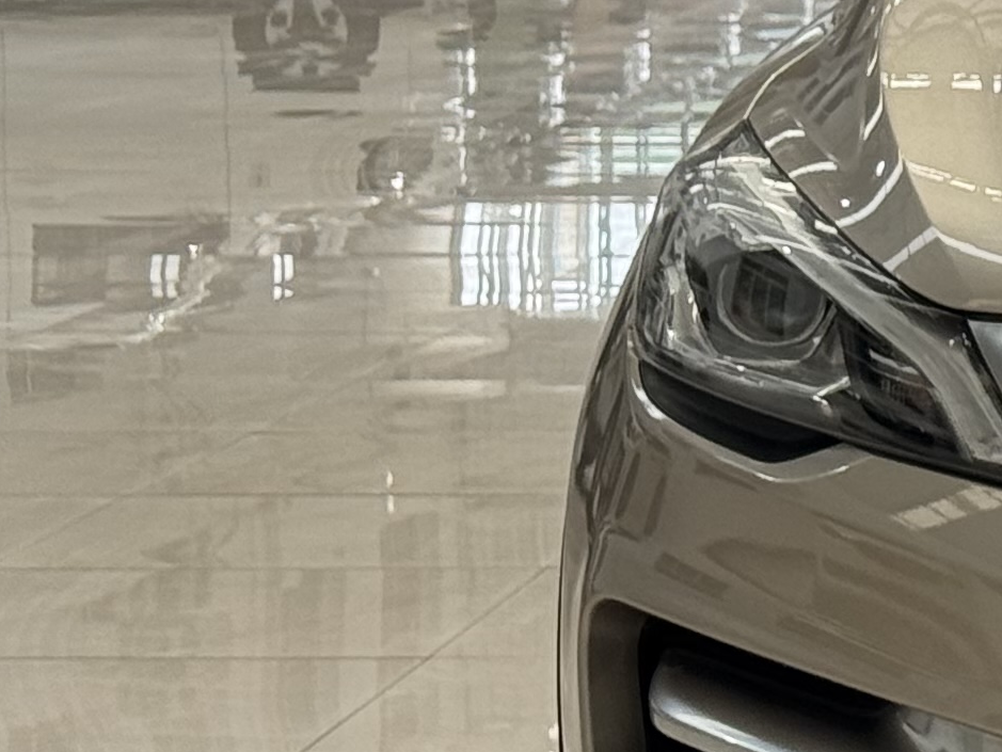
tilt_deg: -5.9
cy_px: 195
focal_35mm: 206
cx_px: 1755
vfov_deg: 7.2
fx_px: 5965
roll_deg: -0.4
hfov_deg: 9.2
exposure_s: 1/939
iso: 64
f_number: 1.78
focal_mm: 6.76
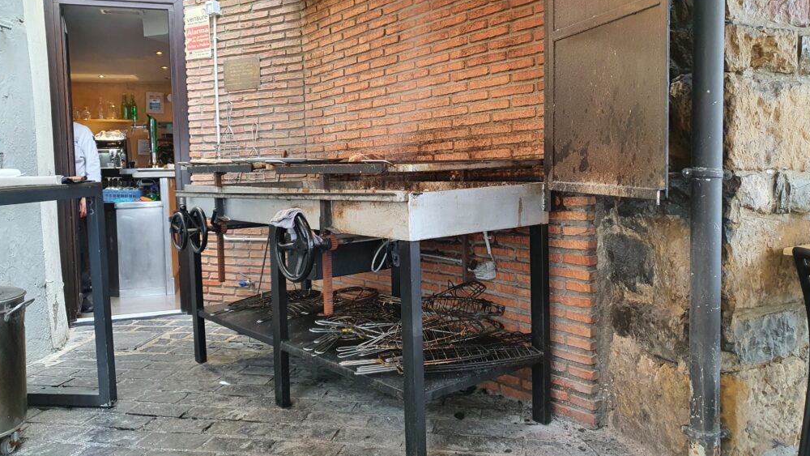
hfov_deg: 66.1
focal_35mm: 29
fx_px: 623
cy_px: 209
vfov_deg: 40.2
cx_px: 403
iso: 80
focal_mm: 4.32
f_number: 1.5
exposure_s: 1/100
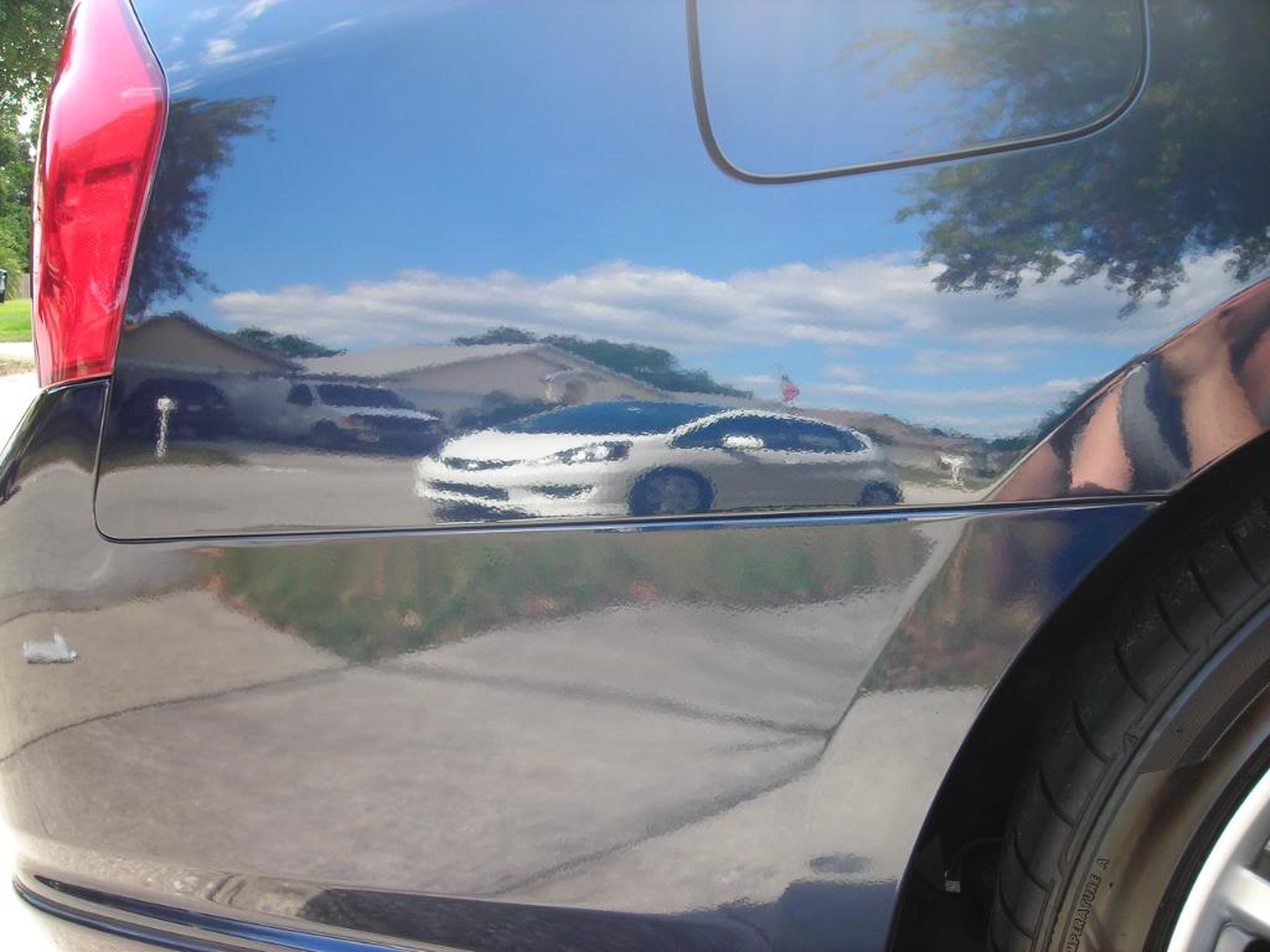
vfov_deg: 37.7
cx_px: 635
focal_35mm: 38
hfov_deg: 49.0
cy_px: 476
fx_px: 1394
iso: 50
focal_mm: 6.3
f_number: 3.2
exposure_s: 1/54.7
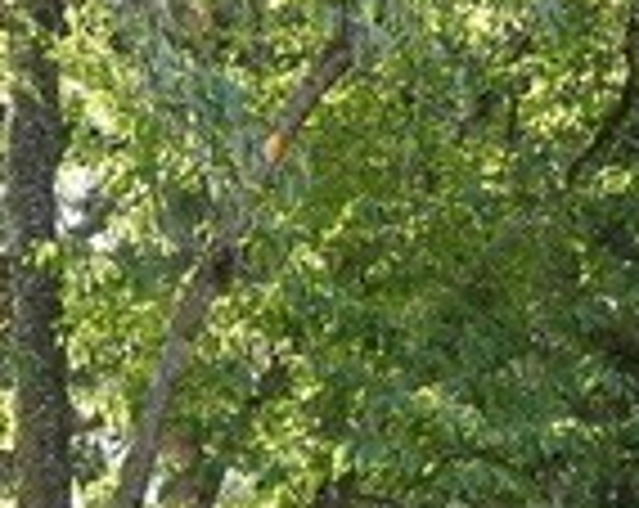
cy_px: 1596
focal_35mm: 115
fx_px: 2170
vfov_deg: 9.7
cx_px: 400
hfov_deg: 16.7
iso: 320
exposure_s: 1/160
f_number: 4
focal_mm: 16
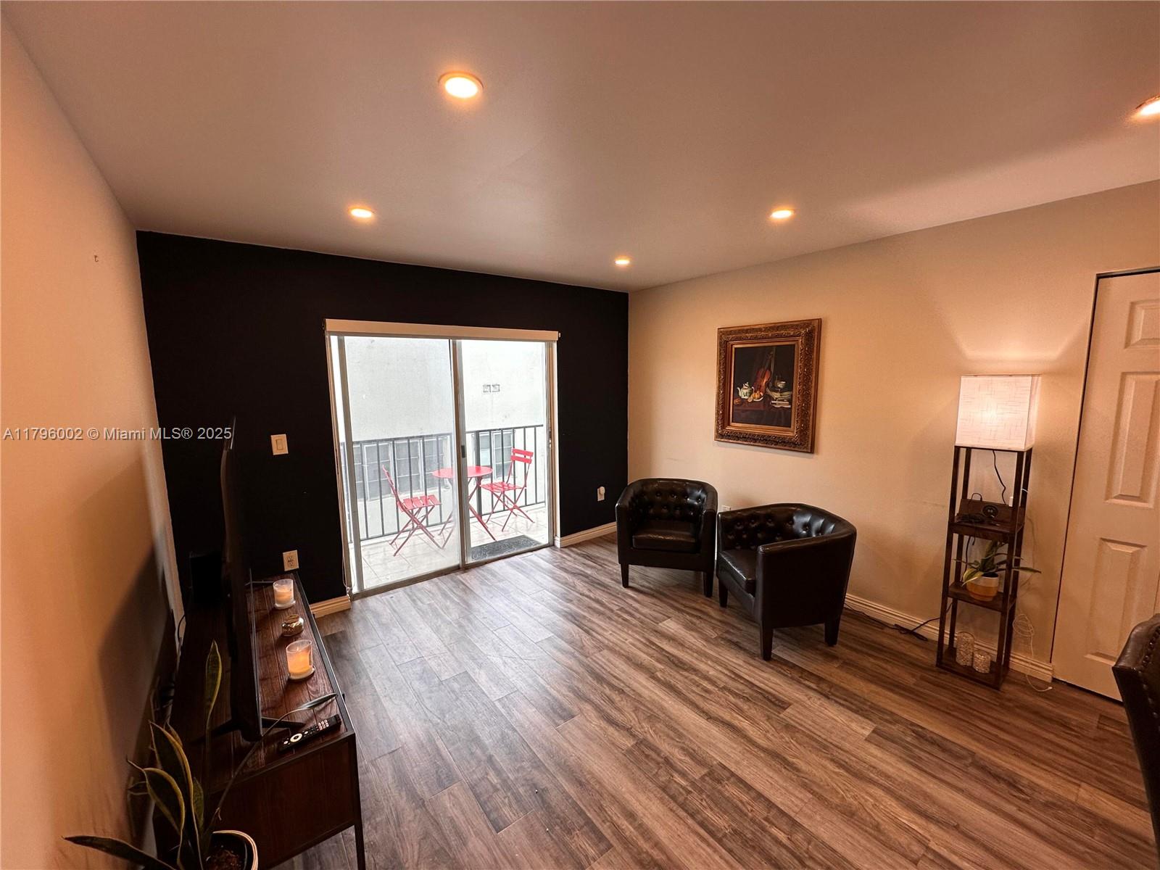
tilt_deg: -6.2
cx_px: 580
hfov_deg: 102.1
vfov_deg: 85.7
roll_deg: +0.1
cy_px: 435
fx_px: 469
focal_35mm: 14
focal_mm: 2.22
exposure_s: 1/120
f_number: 2.2
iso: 80
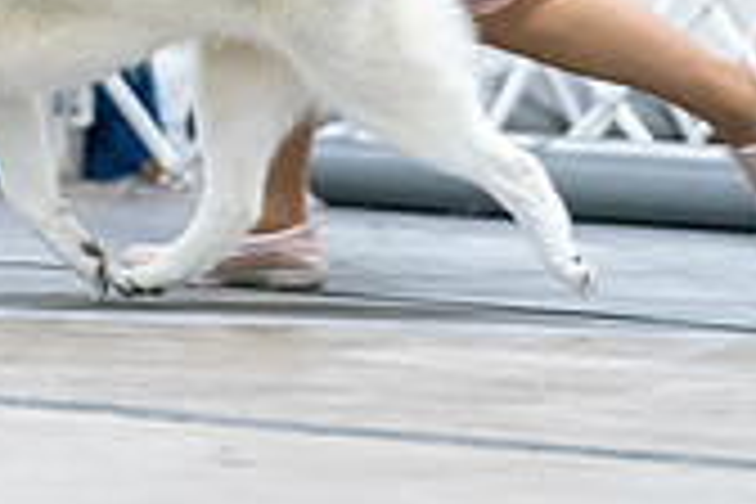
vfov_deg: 2.0
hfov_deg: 3.0
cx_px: -22
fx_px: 14531
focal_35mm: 692
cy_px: -232
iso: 6400
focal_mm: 200
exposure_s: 1/250
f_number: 3.2
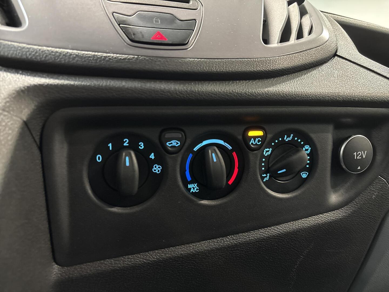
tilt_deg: -4.1
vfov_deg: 53.1
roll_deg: +1.4
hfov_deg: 67.3
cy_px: 146
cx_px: 194
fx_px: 292
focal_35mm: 26
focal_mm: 5.96
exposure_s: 1/28
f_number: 1.6
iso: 800
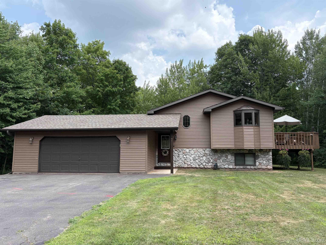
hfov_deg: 67.3
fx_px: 245
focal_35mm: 26
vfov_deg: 53.1
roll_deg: +0.8
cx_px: 163
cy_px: 122
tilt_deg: +6.4
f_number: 1.6
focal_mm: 5.96
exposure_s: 1/1901
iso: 64
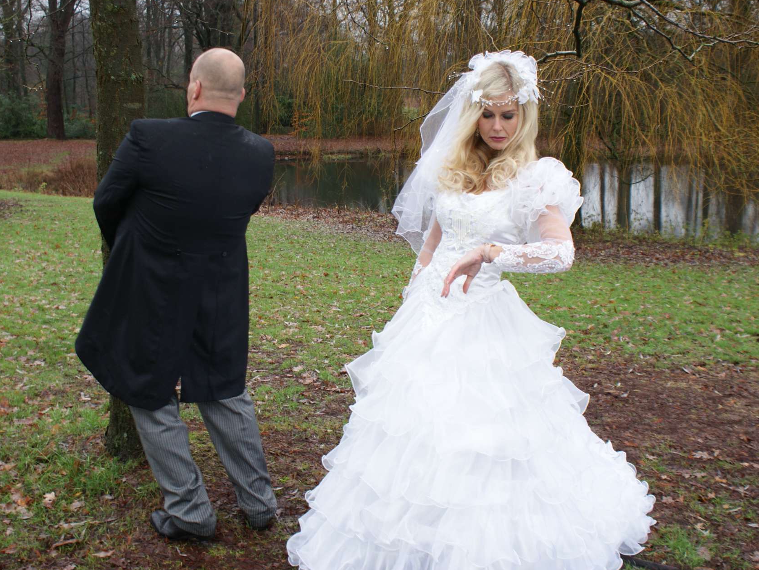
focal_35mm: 43
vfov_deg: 33.6
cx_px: 367
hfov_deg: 43.8
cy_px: 285
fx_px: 943
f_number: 4.5
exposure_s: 1/40
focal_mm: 26
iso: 125
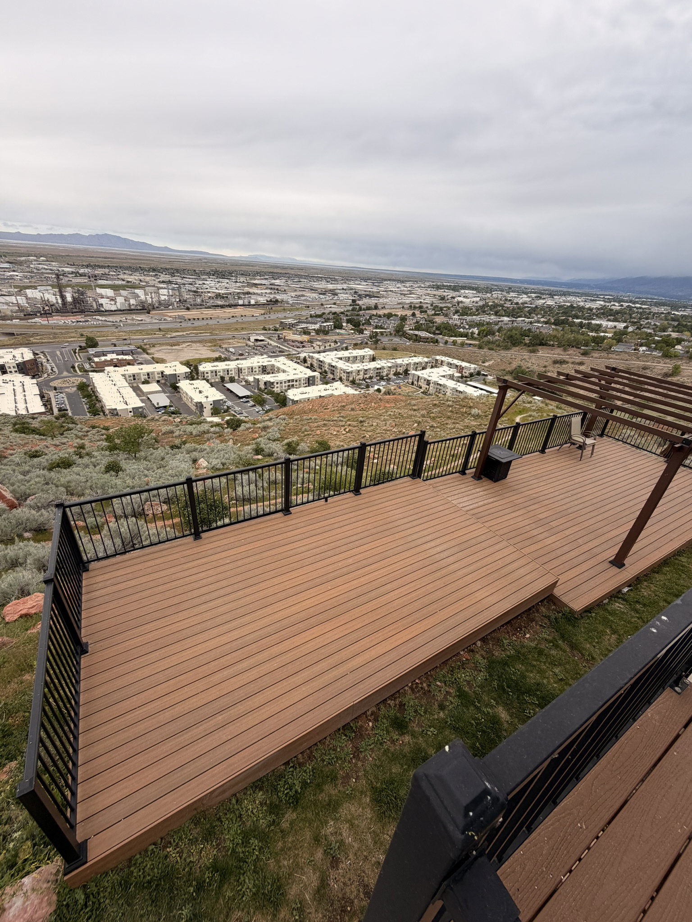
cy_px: 461
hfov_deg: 85.7
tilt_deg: -29.0
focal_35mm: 14
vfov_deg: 102.1
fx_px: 373
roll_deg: -5.9
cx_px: 346
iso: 40
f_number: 2.2
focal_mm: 2.22
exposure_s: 1/770
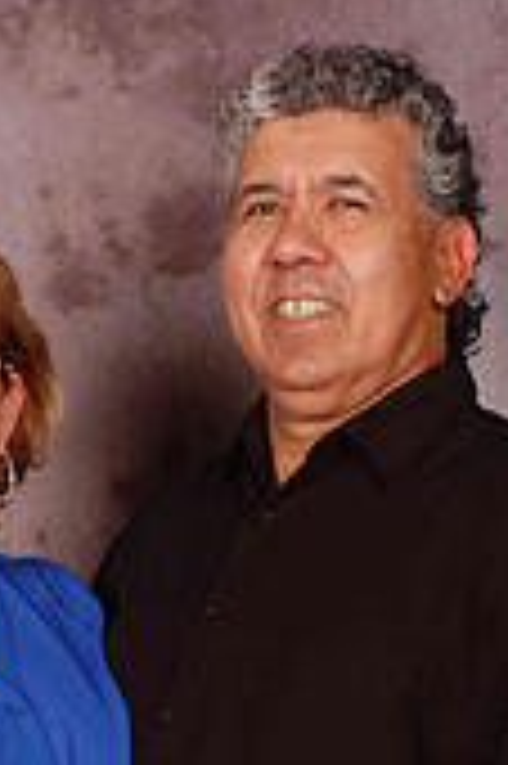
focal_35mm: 151
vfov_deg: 13.3
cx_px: 124
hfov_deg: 9.1
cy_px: 846
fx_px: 3202
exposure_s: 1/125
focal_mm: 38
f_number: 10
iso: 200
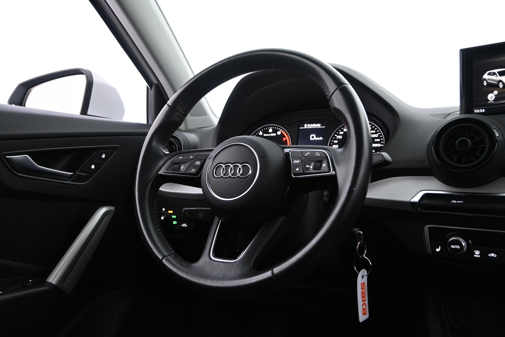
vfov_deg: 44.6
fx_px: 410
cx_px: 252
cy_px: 168
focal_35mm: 29
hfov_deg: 63.2
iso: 3200
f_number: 3.8
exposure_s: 1/40
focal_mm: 19.5
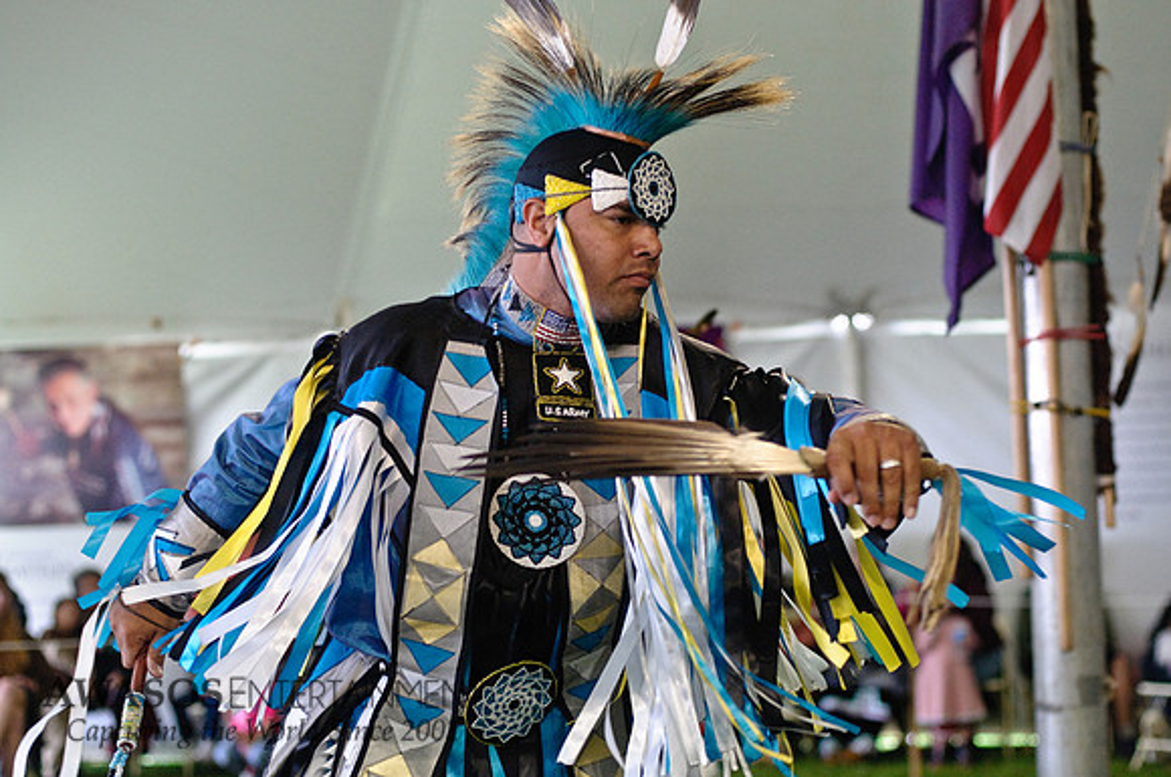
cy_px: 388
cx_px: 586
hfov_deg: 27.0
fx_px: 2436
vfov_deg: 18.1
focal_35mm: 75
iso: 1600
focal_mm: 50
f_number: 2
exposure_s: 1/500
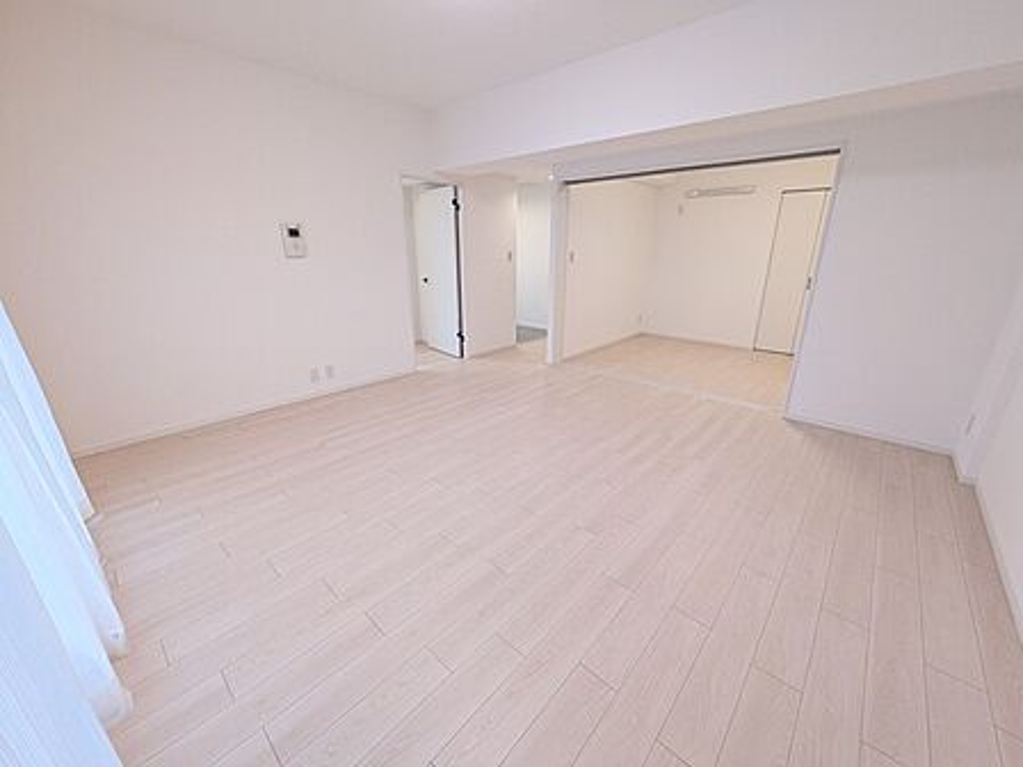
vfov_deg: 85.7
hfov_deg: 102.1
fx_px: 414
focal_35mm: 14
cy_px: 384
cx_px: 512
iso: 175
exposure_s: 1/100
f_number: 2.2
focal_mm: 1.83
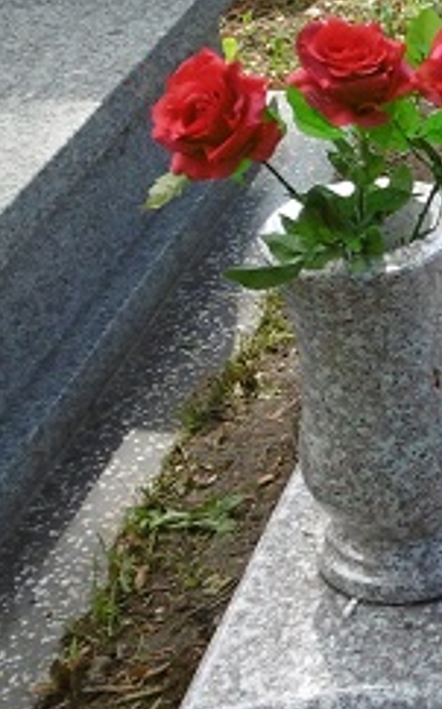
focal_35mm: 84
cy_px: 313
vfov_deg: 24.6
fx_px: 1621
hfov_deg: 13.9
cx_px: 782
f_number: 3.1
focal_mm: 4.3
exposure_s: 1/250
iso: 100
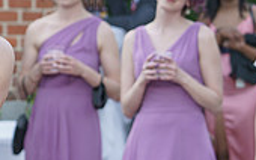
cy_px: 10
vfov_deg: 5.2
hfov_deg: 8.2
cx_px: -143
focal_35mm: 251
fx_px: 1750
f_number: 4
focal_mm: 70
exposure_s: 1/200
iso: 200
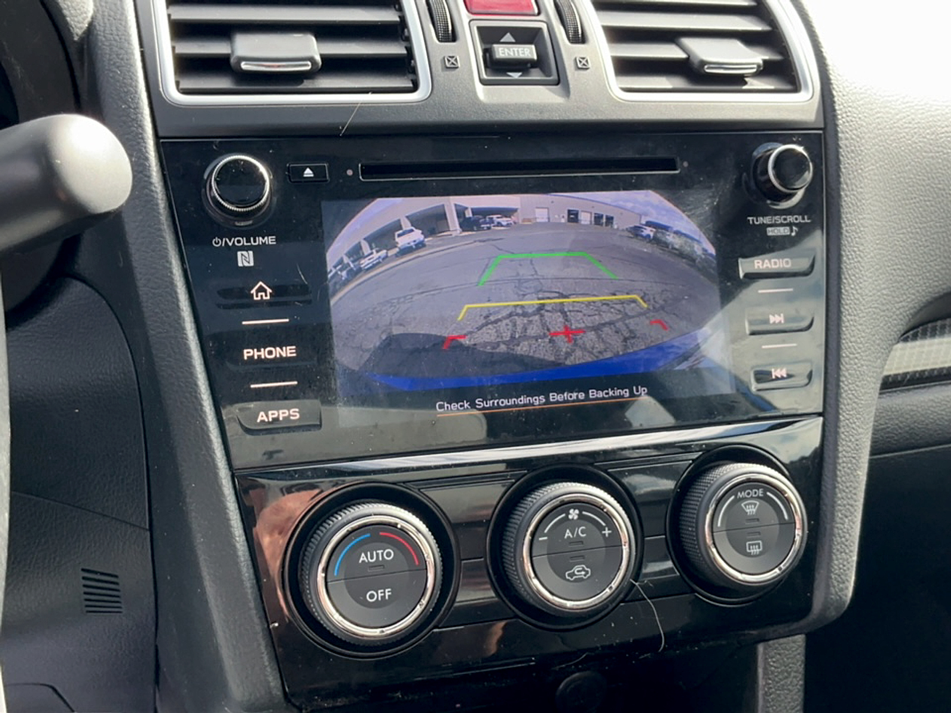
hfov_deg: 58.4
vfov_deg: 45.4
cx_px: 476
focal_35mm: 31
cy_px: 356
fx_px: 852
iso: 32
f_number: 1.8
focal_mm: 3
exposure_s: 1/120
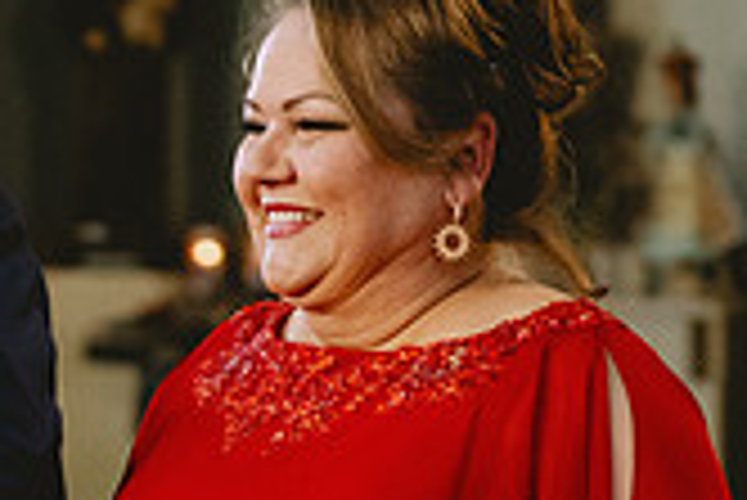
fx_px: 5067
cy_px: 538
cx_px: 72
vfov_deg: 5.6
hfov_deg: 8.4
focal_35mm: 244
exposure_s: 1/125
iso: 3200
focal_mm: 70
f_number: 2.8
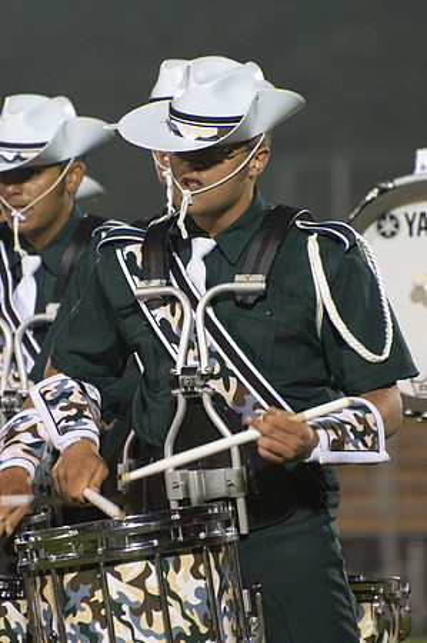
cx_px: 207
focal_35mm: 542
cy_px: 347
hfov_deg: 2.5
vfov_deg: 3.8
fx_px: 9659
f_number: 5.6
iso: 4000
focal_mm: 270
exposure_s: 1/160
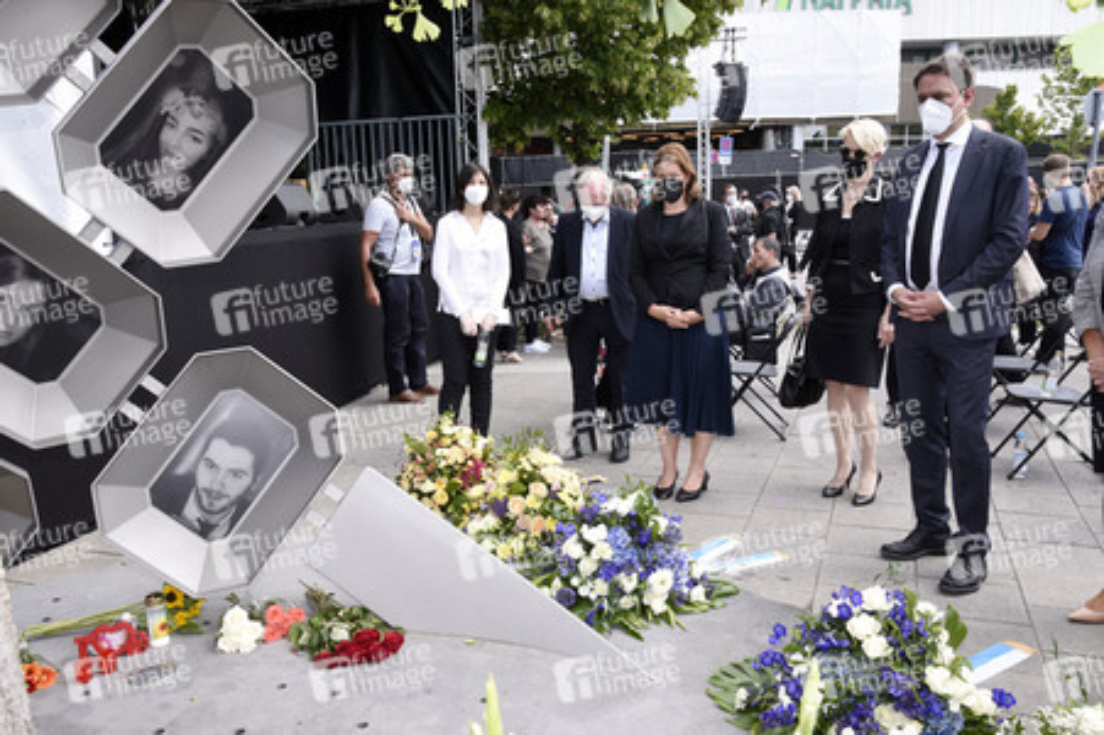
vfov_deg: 43.5
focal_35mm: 30
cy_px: 368
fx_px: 919
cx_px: 552
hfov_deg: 62.0
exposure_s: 1/160
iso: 640
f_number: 11
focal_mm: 30
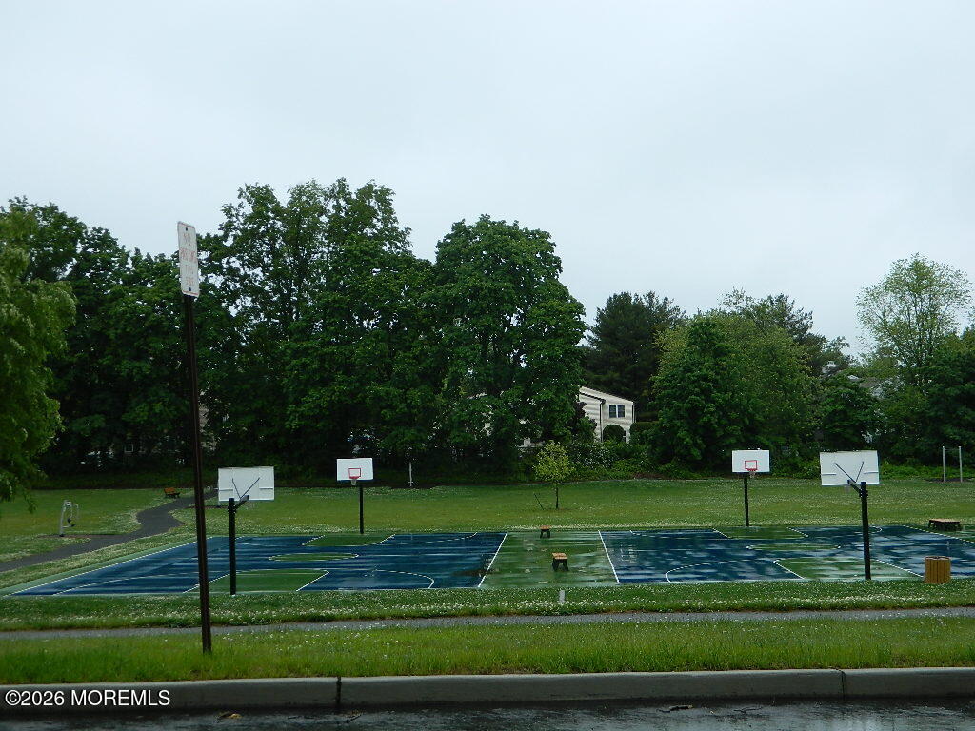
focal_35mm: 47
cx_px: 488
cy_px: 366
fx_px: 1324
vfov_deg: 30.9
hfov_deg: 40.4
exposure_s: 1/400
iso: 80
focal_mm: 8.4
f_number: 3.6
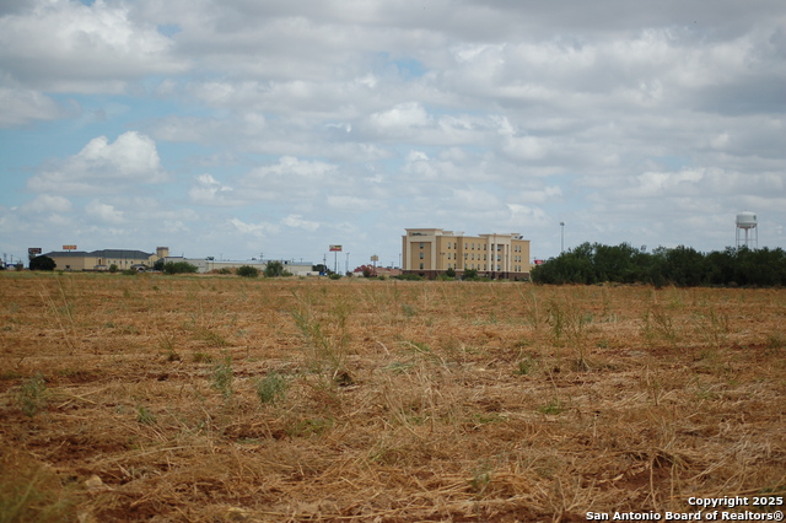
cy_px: 262
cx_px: 393
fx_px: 1800
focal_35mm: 82
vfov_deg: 16.5
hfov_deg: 24.6
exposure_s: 1/2000
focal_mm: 55
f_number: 4
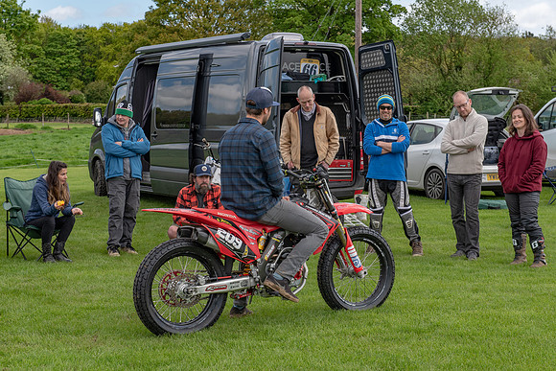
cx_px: 296
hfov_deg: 28.3
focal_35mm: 71
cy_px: 198
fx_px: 1104
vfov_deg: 19.1
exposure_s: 1/200
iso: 200
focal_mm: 62
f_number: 8
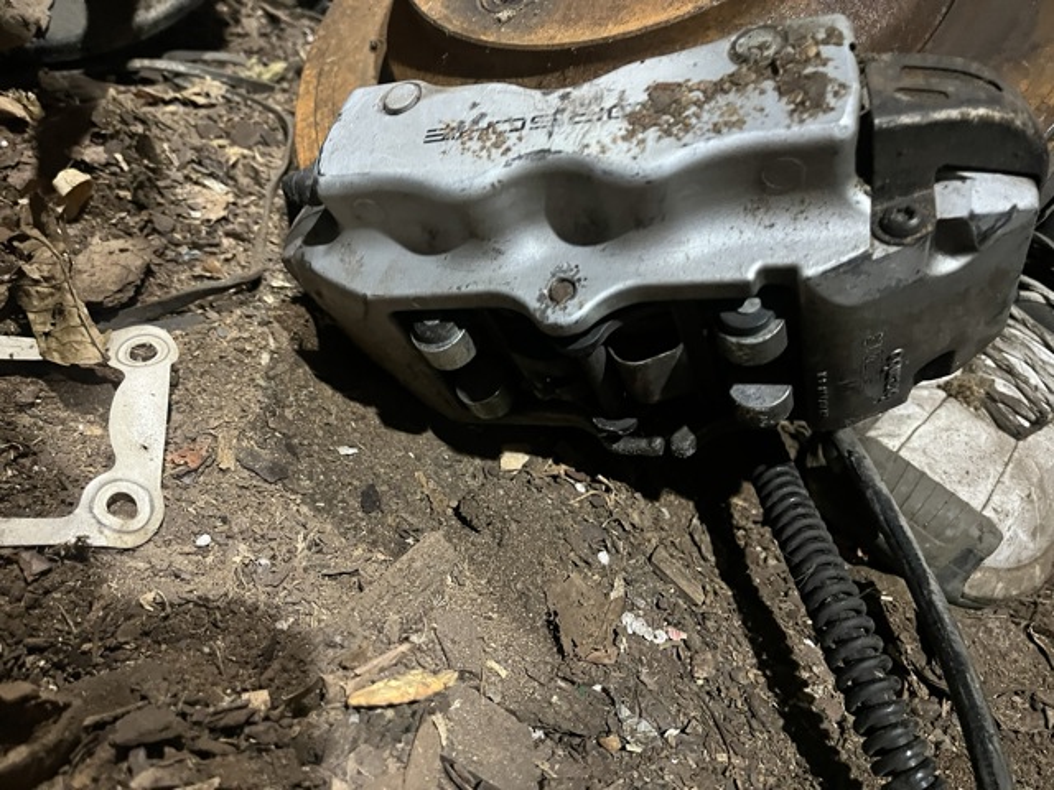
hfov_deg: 67.3
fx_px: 792
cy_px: 395
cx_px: 527
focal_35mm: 26
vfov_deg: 53.1
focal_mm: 5.1
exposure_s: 1/25
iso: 500
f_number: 1.6
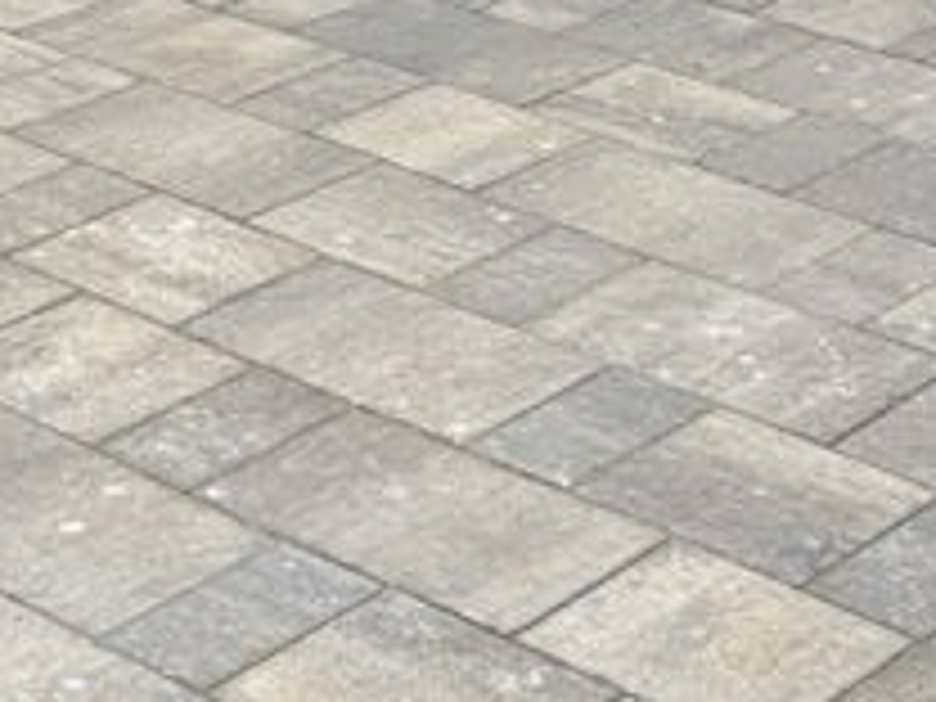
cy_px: -565
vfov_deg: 10.9
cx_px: 122
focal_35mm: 127
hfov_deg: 15.4
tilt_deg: -8.6
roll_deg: +0.4
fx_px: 3434
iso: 80
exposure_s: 1/356
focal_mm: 6.86
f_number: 1.78
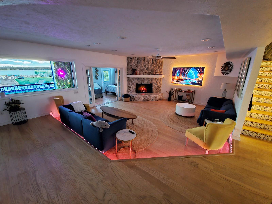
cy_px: 102
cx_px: 136
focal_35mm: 13
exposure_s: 1/9.99
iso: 640
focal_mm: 2.2
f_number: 2.2
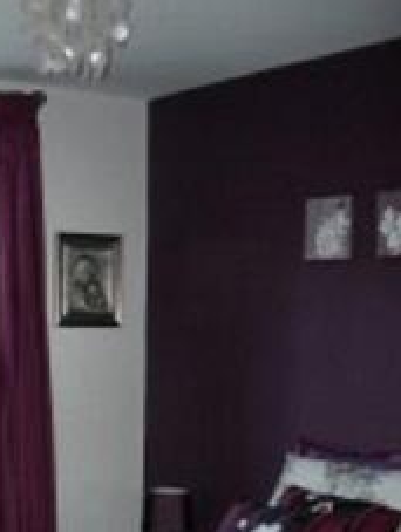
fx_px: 1124
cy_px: 486
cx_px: 19
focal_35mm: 73
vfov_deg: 25.7
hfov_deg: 19.7
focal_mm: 7.8
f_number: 2.8
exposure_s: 1/80.6
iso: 79
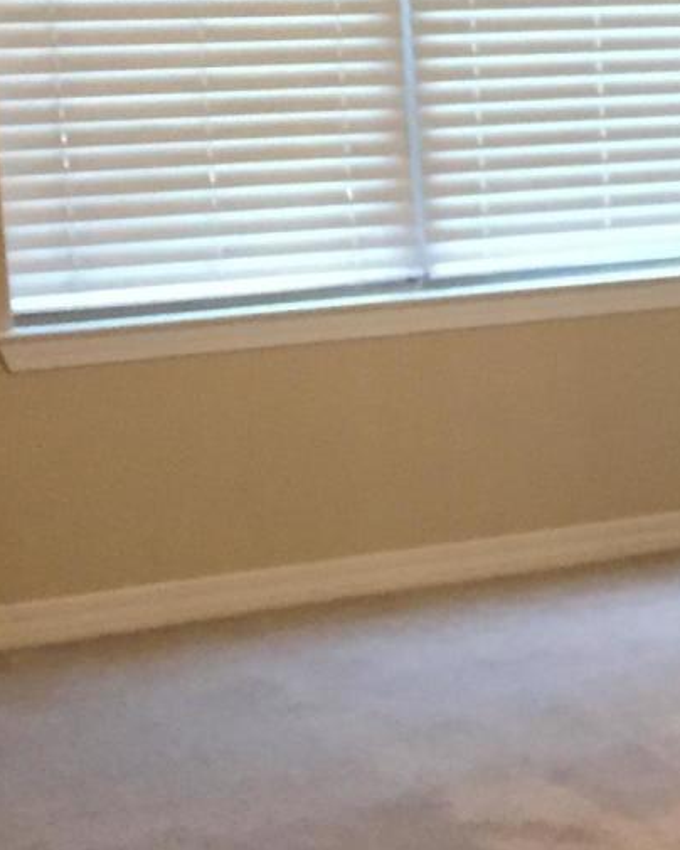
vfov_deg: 17.1
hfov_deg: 12.5
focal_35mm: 112
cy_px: 488
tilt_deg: -11.6
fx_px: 2818
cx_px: 1227
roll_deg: +0.3
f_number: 2.2
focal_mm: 4.15
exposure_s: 1/30
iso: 250
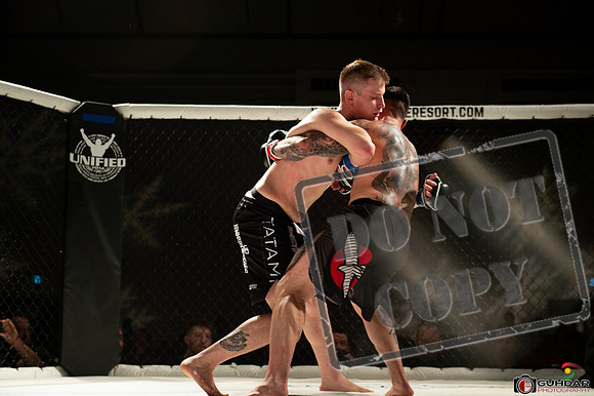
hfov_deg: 28.9
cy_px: 198
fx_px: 1154
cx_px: 297
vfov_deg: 19.4
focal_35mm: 70
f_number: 4.5
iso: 1600
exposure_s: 1/500
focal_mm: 70
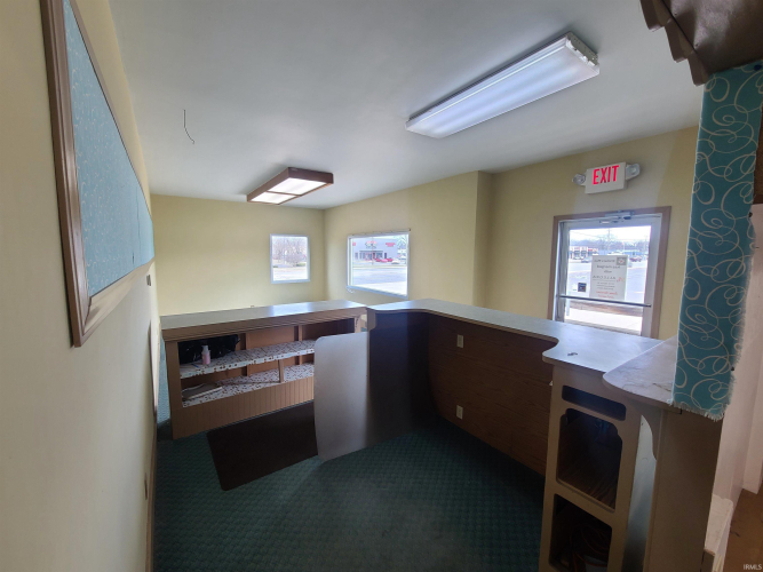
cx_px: 382
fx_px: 286
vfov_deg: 89.9
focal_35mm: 13
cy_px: 286
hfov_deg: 106.2
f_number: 2.2
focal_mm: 2.2
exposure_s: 1/60
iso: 80
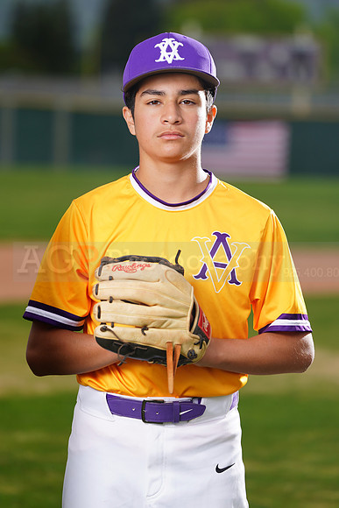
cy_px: 254
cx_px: 170
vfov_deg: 8.0
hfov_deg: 5.4
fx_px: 3614
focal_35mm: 256
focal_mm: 256
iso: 100
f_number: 5.6
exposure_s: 1/250
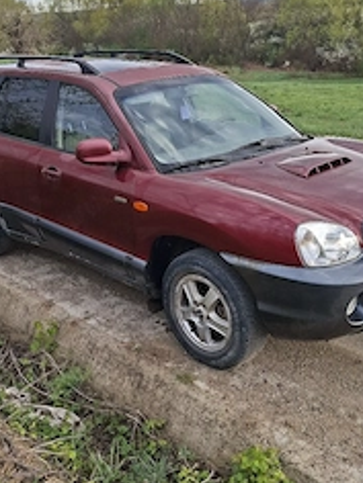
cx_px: 172
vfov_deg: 47.7
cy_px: 203
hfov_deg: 36.8
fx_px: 545
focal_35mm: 39
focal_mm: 5.54
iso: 50
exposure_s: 1/714
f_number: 1.8
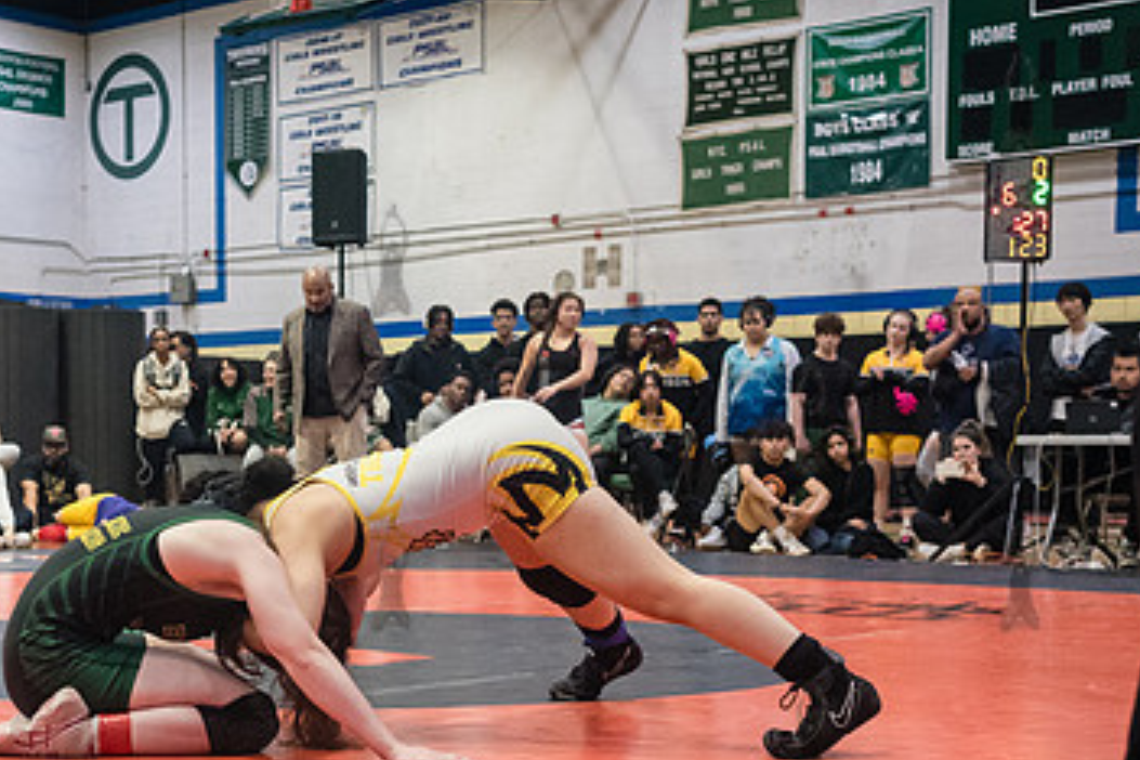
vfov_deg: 21.7
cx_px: 390
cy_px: 573
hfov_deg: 32.1
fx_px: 1963
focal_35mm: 62
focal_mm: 35
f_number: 3.5
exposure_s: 1/400
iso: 6400
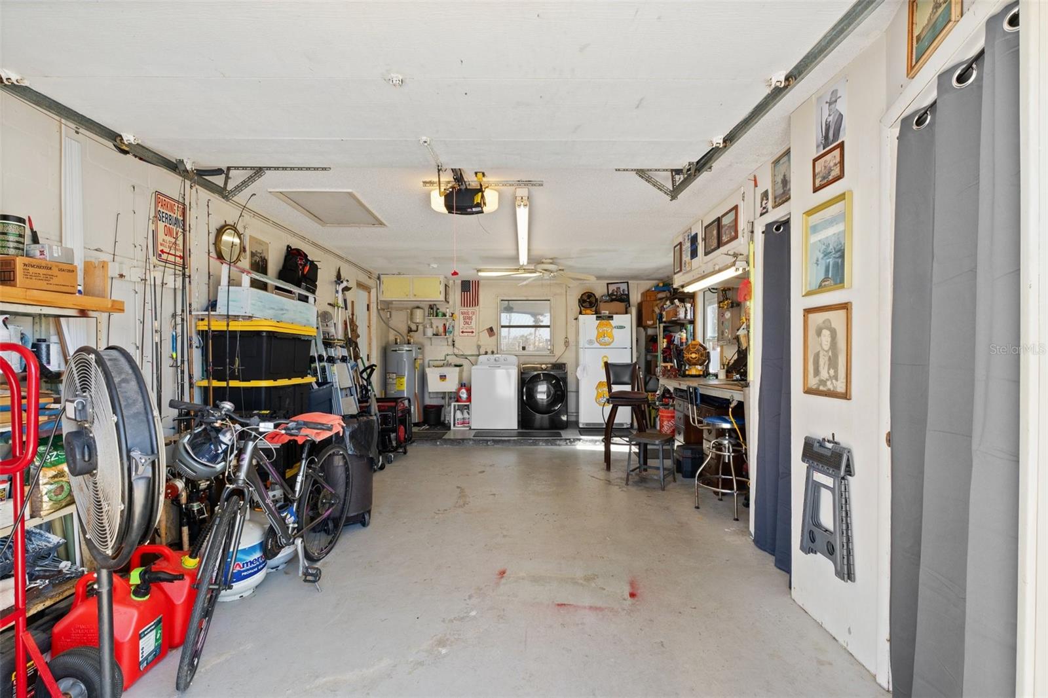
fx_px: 489
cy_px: 349
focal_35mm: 17
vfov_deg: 71.1
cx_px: 524
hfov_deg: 94.0
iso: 250
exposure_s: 1/30
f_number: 8
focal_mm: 11.2
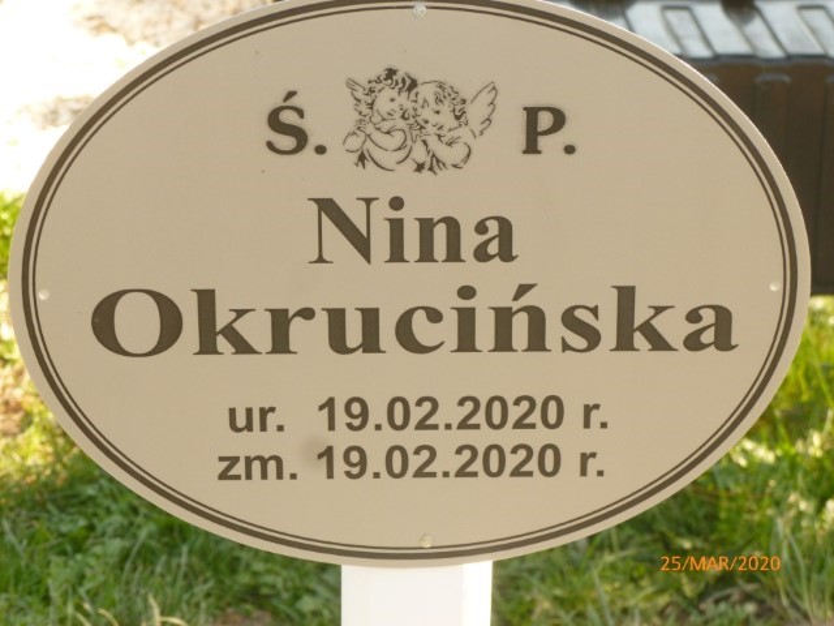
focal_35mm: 103
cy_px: 313
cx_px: 417
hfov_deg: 19.1
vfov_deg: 14.4
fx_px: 2482
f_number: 4.8
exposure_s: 1/160
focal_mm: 18.3
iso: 200
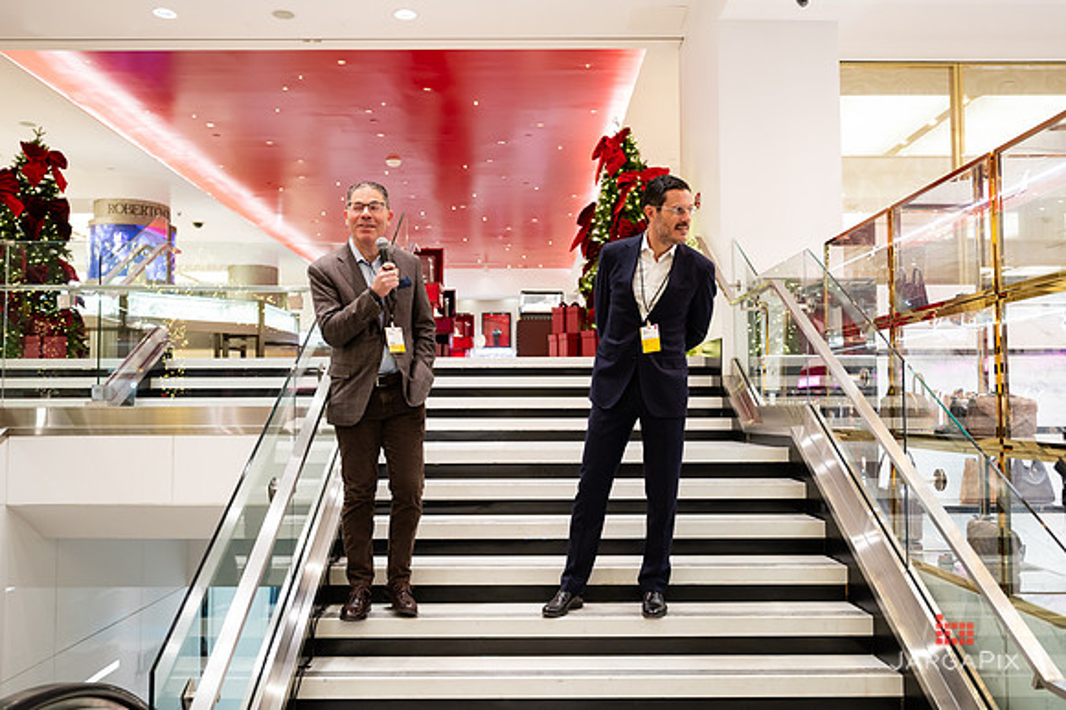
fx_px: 937
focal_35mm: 32
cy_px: 349
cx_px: 532
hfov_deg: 59.3
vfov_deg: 41.5
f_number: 3.2
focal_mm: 29.5
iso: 1250
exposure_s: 1/160
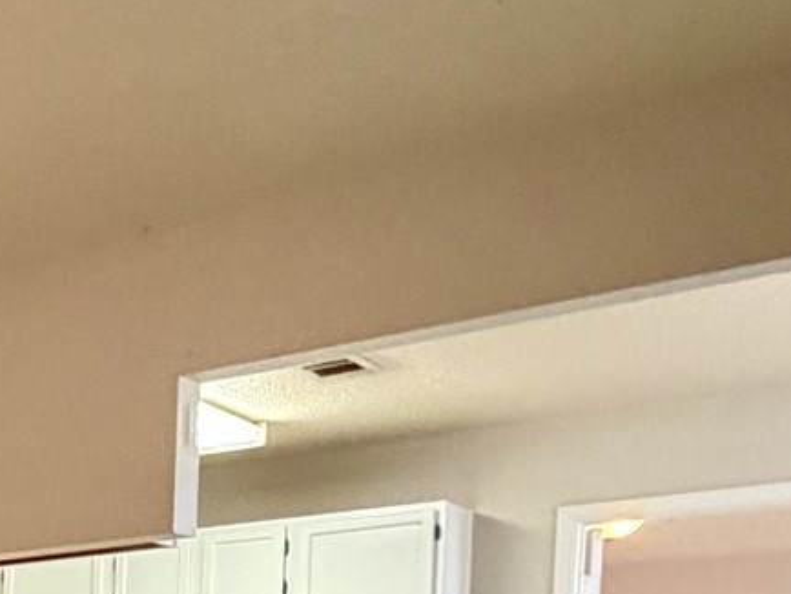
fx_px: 1509
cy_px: 869
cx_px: -436
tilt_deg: -3.4
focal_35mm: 66
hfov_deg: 23.0
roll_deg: -0.7
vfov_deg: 19.6
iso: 500
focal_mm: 2.22
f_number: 2.2
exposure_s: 1/60
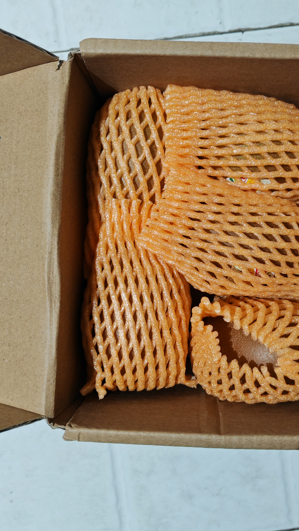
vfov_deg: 62.6
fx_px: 437
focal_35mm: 31
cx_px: 175
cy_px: 261
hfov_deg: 37.7
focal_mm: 5.52
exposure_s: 1/35
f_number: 1.9
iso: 800
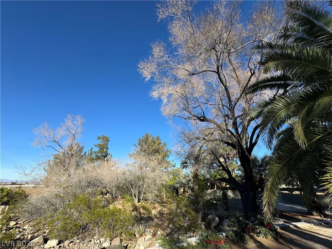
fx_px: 134
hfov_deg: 102.1
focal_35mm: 14
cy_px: 124
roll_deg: -0.2
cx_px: 166
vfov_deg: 85.7
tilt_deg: +26.2
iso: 40
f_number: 2.2
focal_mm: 2.22
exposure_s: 1/1395
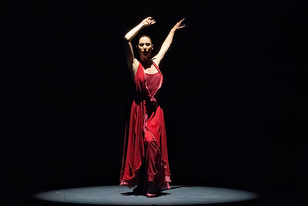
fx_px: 3191
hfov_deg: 5.5
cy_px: 81
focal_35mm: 373
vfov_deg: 3.7
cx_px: 148
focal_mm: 297
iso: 25600
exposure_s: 1/400
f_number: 25
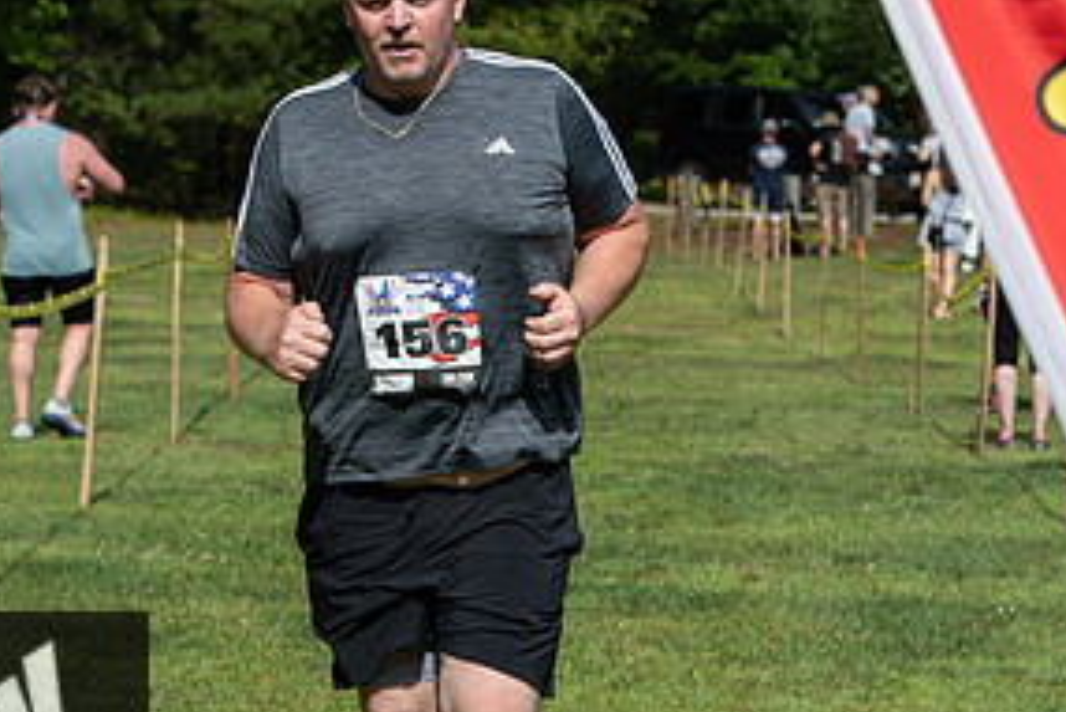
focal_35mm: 199
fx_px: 5895
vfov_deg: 6.9
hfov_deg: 10.3
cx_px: 701
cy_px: 419
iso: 200
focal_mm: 98
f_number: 6.3
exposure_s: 1/1250
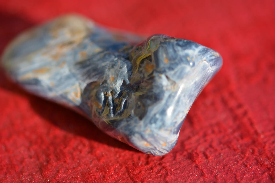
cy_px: 92
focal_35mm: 158
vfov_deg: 8.7
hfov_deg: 13.0
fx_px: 1203
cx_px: 138
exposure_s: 1/2500
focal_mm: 105
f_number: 4
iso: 400
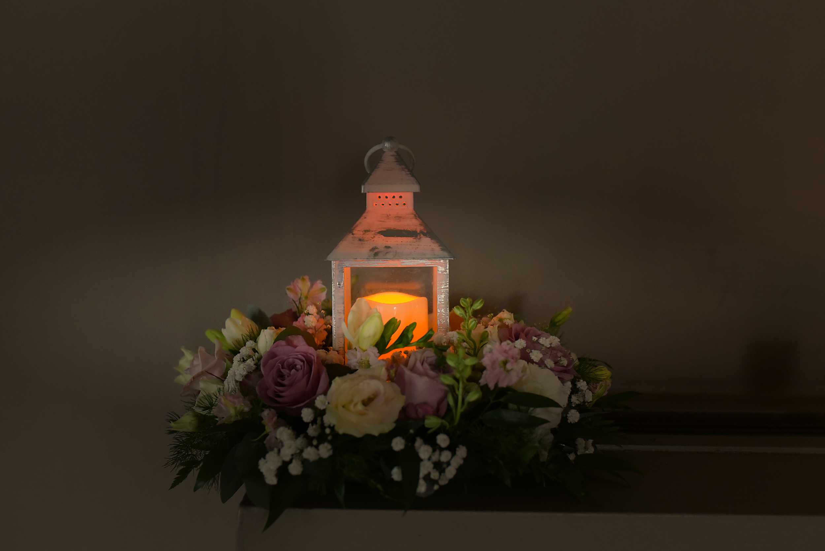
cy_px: 276
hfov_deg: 54.4
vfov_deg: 37.9
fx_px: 802
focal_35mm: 35
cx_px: 412
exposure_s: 1/125
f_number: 3.5
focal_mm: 35
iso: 6400
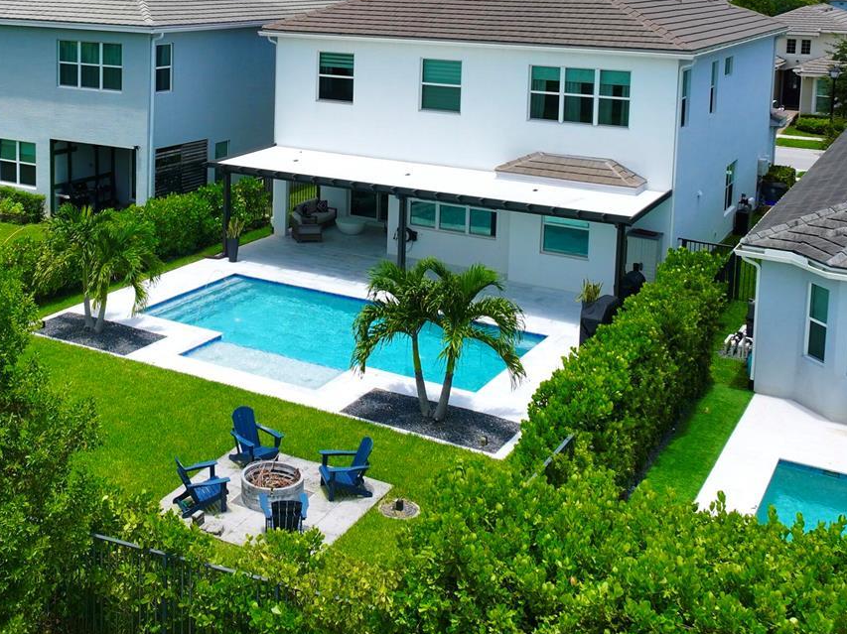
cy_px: 87
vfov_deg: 31.0
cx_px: 230
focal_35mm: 45
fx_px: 1101
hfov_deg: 41.1
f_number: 2.8
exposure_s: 1/1600
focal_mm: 12.29
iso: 100
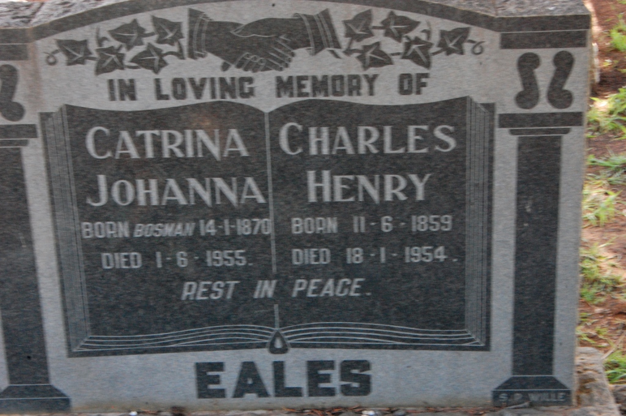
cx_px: 313
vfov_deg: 16.5
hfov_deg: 24.6
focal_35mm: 82
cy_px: 208
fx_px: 1433
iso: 1600
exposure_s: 1/20
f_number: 22
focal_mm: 55
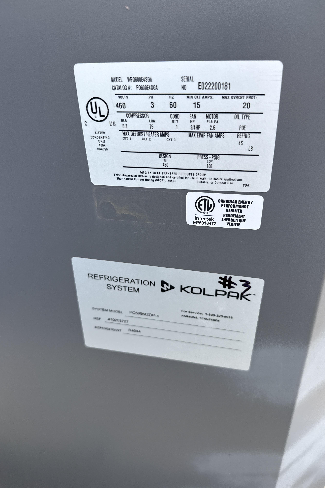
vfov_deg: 71.5
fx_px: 339
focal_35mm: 25
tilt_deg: -31.9
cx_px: 178
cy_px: 244
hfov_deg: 51.2
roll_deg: +1.2
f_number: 1.78
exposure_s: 1/689
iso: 80
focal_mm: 6.76
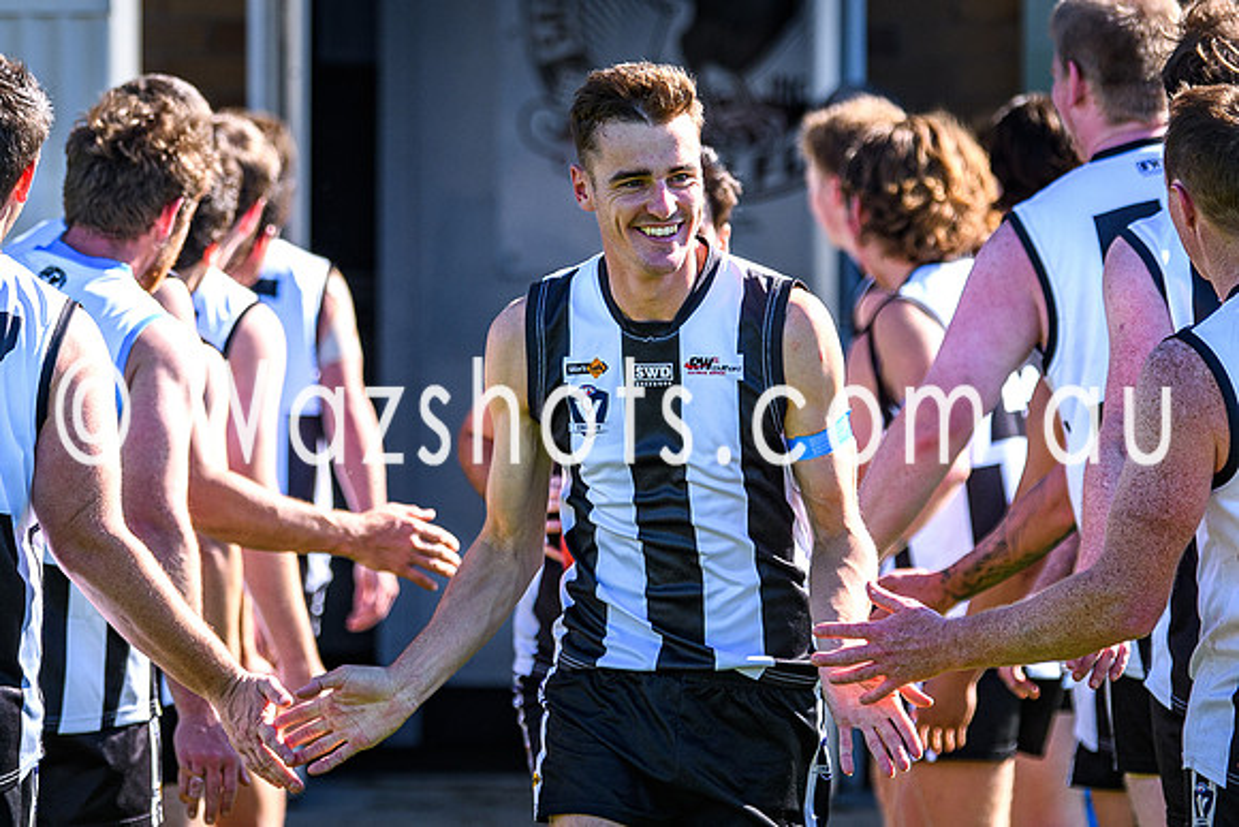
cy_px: 472
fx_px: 12704
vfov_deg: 3.7
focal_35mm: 369
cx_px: 618
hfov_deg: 5.6
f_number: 2.8
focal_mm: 135
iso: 200
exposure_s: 1/2500
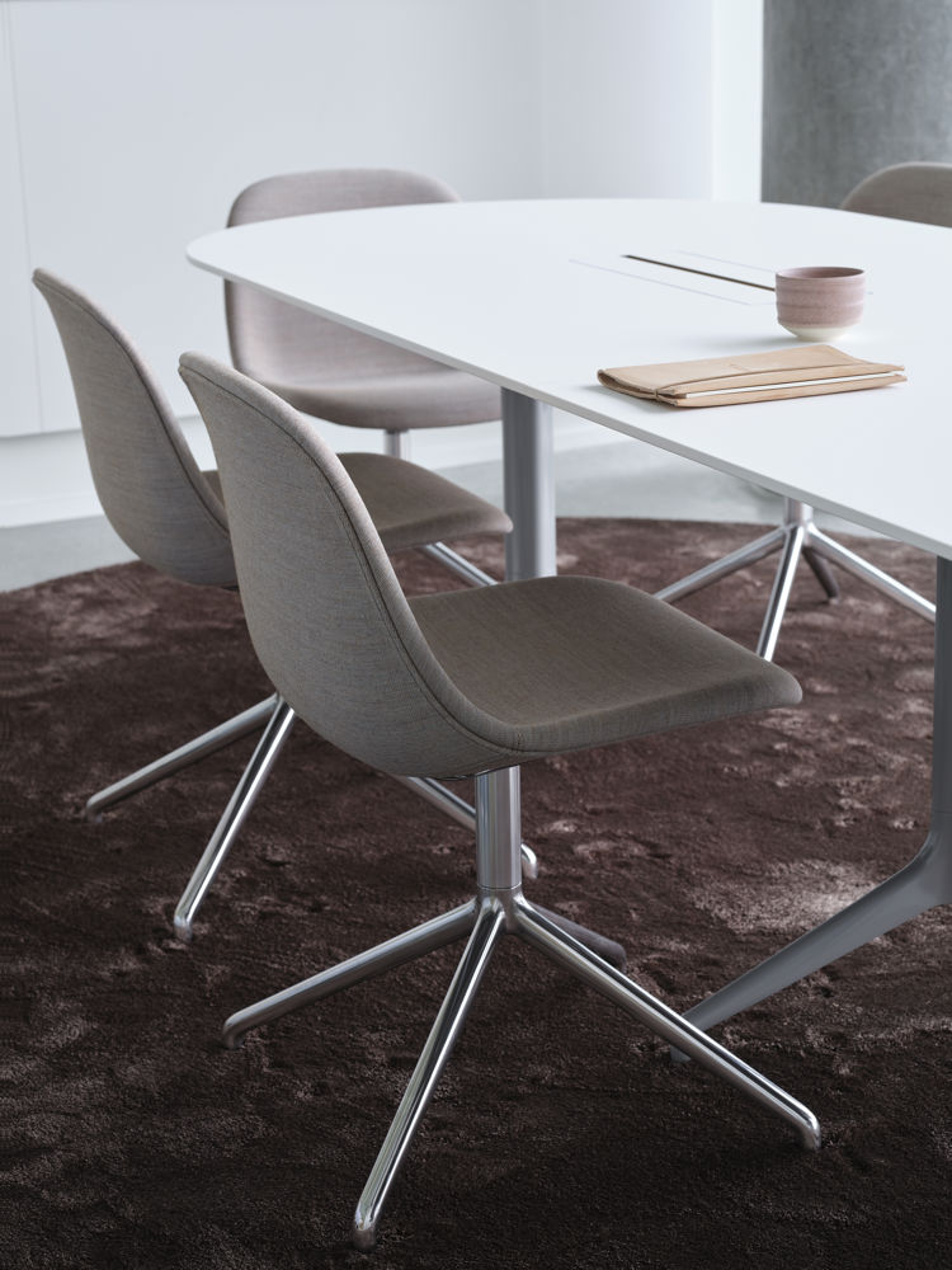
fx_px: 2310
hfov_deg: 23.3
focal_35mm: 63
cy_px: 635
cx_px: 476
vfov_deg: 30.7
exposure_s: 1/2.5
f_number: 9
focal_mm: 80
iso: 200
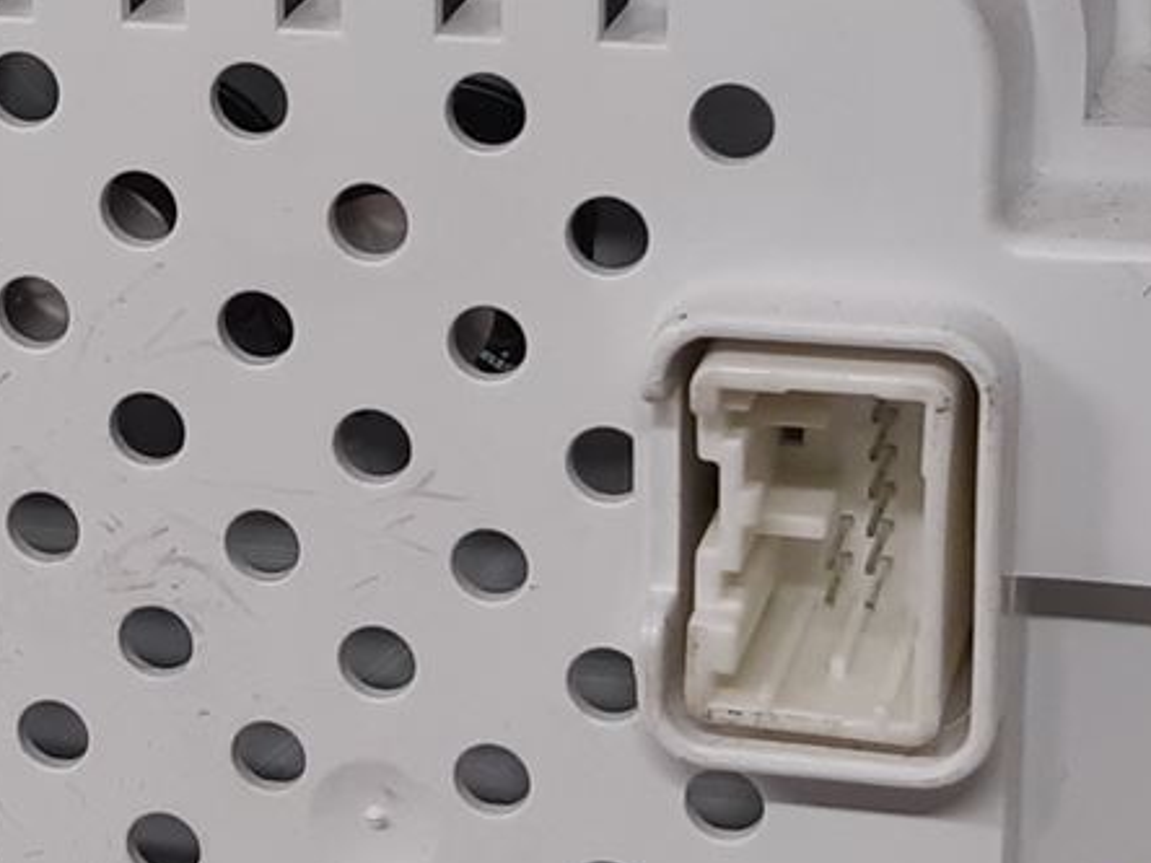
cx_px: 65
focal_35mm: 120
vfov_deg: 12.3
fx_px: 3990
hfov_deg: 16.2
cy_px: 446
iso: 80
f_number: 1.7
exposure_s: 1/50
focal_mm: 3.93
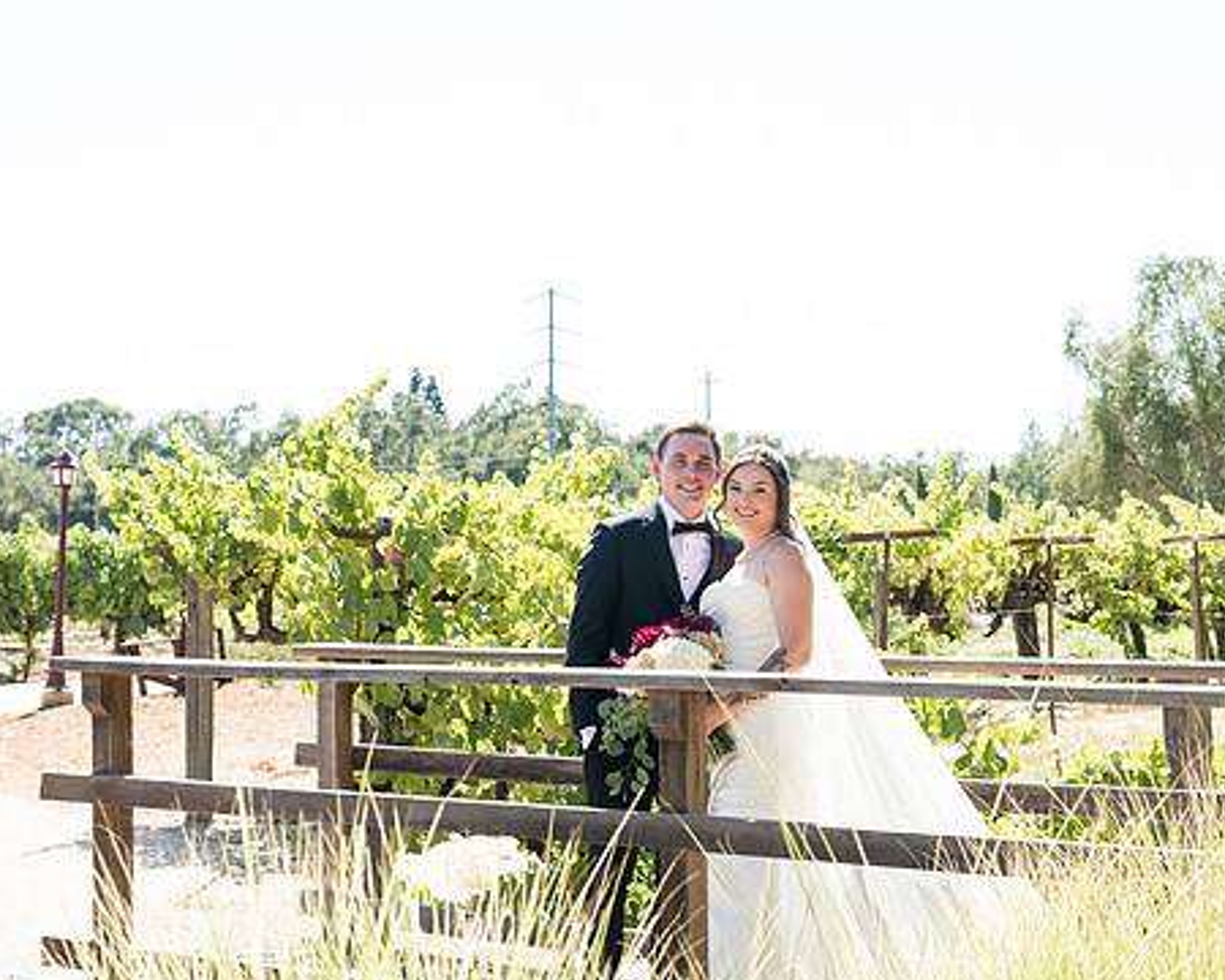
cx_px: 739
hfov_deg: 31.4
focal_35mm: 60
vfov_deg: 25.4
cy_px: 465
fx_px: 2175
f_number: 4
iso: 200
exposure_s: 1/500
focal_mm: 35
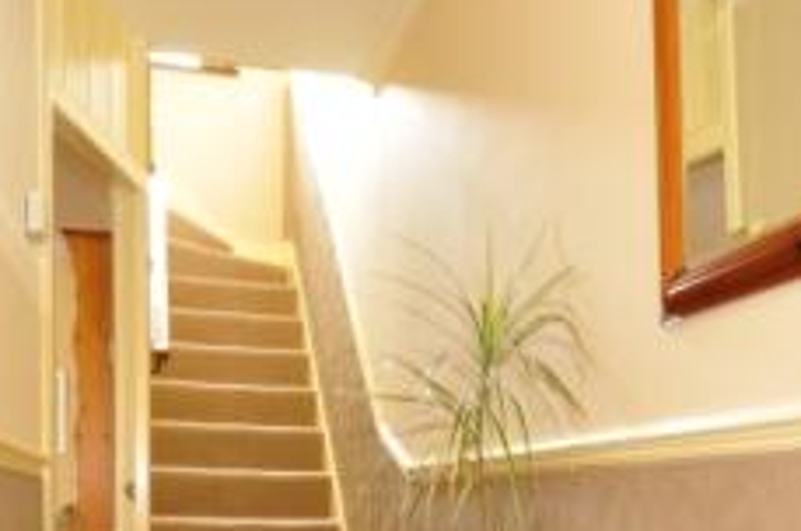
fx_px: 955
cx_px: 430
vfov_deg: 29.6
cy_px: 496
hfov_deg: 45.5
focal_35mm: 43
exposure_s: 5
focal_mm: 10
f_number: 11
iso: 200
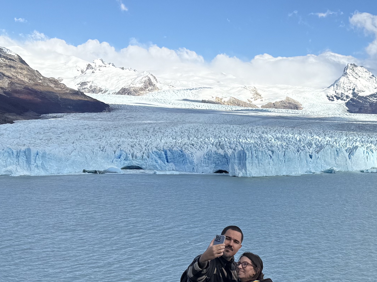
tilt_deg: -0.3
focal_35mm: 64
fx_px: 697
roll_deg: -0.6
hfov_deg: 29.4
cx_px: 318
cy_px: 138
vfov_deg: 22.9
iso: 80
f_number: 1.78
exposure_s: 1/5714
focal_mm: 6.76
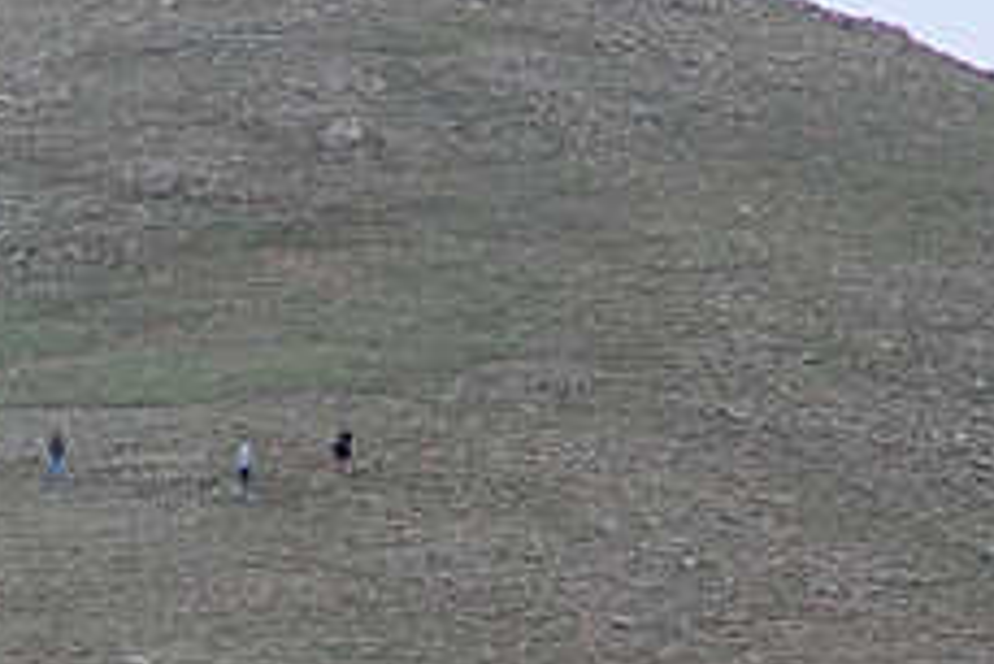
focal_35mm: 551
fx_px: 15216
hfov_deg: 3.7
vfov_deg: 2.5
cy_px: 803
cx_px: 4
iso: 400
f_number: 6.3
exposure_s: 1/800
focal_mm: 105
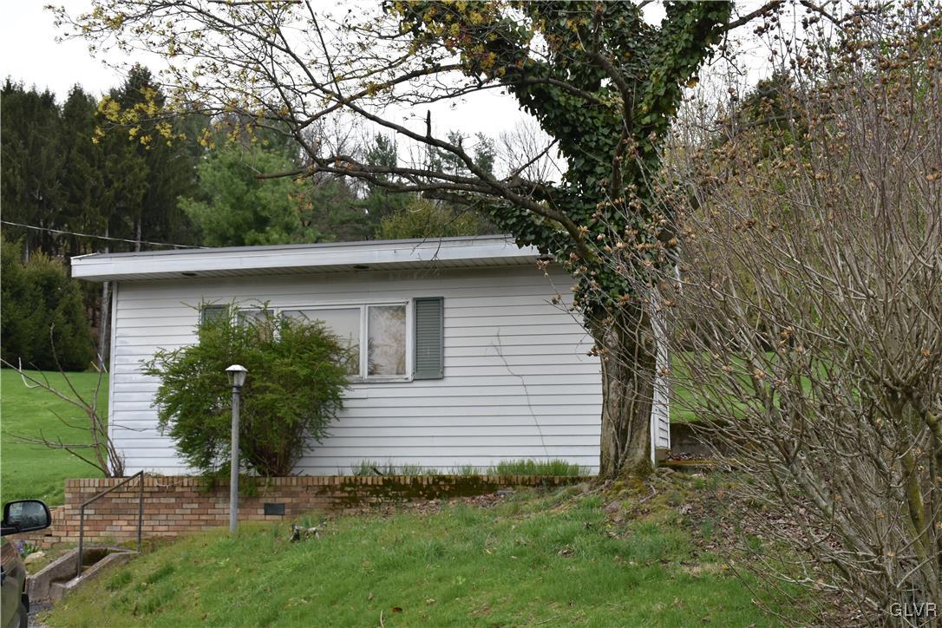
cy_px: 314
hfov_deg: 47.9
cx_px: 471
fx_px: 1060
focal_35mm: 40
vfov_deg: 33.0
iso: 400
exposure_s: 1/250
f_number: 8
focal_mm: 27
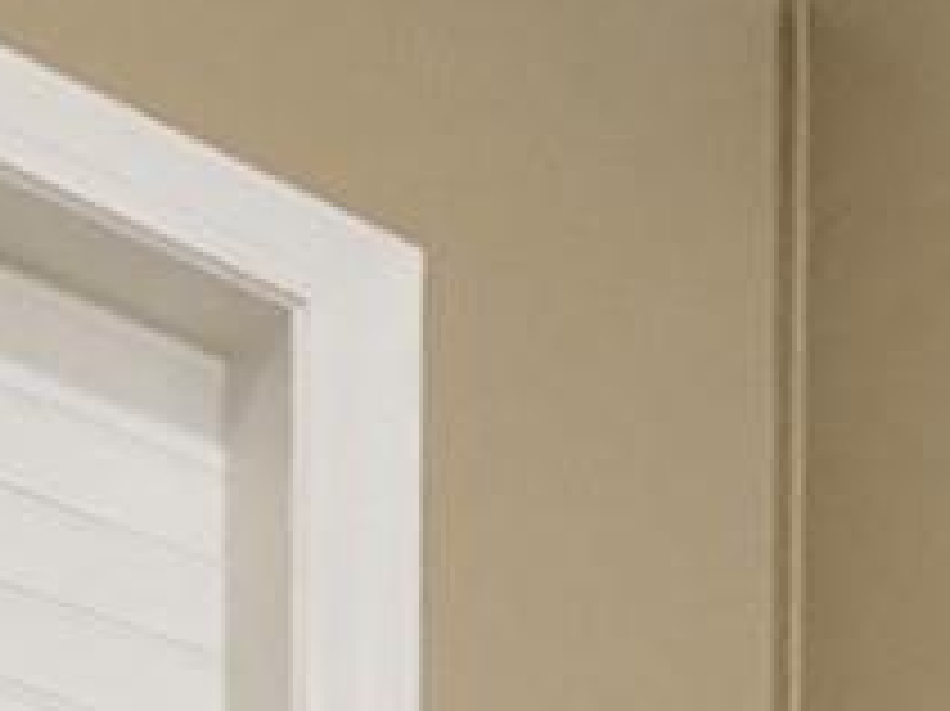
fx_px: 2907
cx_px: 2148
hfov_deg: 14.1
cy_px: 1971
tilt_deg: +0.2
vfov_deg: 10.7
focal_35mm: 106
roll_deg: +0.6
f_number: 2.2
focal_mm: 2.22
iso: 640
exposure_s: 1/60
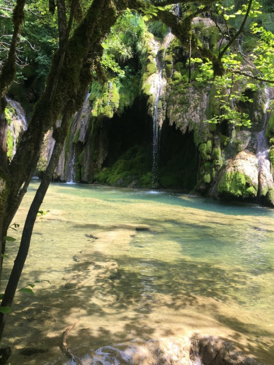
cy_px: 182
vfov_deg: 61.7
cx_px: 137
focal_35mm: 29
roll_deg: -1.8
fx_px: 306
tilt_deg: -3.9
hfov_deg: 48.2
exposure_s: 1/187
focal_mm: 4.15
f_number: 2.2
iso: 25
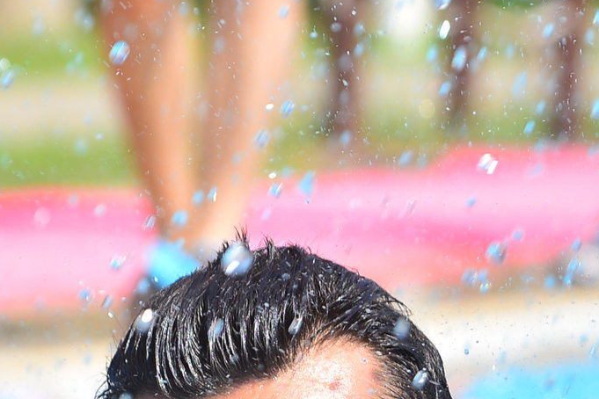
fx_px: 8136
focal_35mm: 489
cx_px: 27
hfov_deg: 4.2
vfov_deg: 2.8
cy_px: 742
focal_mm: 130
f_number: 4
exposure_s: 1/800
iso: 160
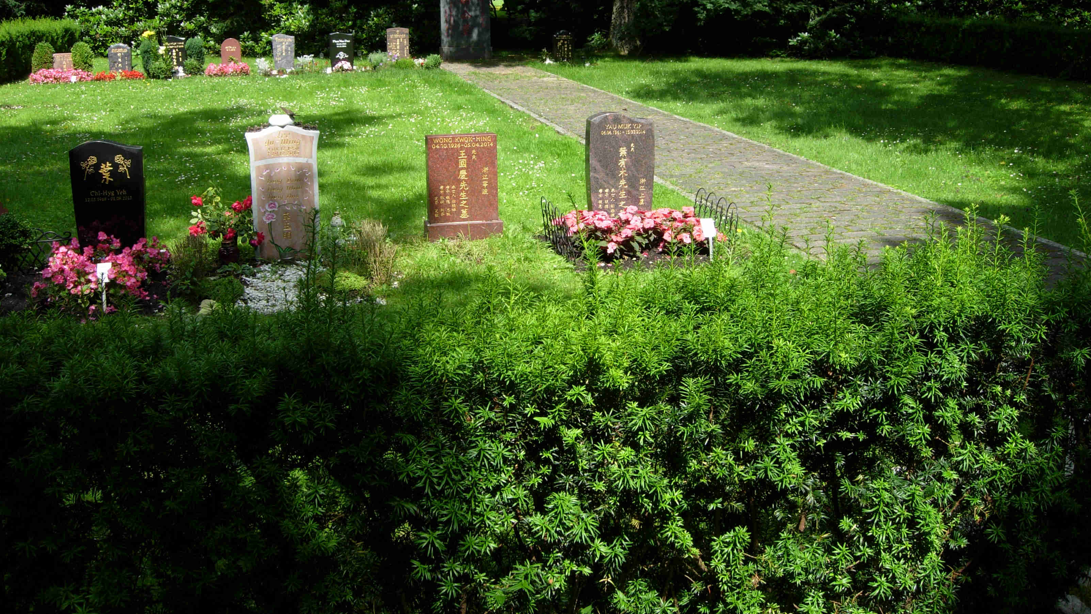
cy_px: 206
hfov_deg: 50.5
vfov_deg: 29.5
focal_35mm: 40
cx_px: 540
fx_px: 1157
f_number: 4.8
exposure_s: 1/192
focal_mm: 7.5
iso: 50
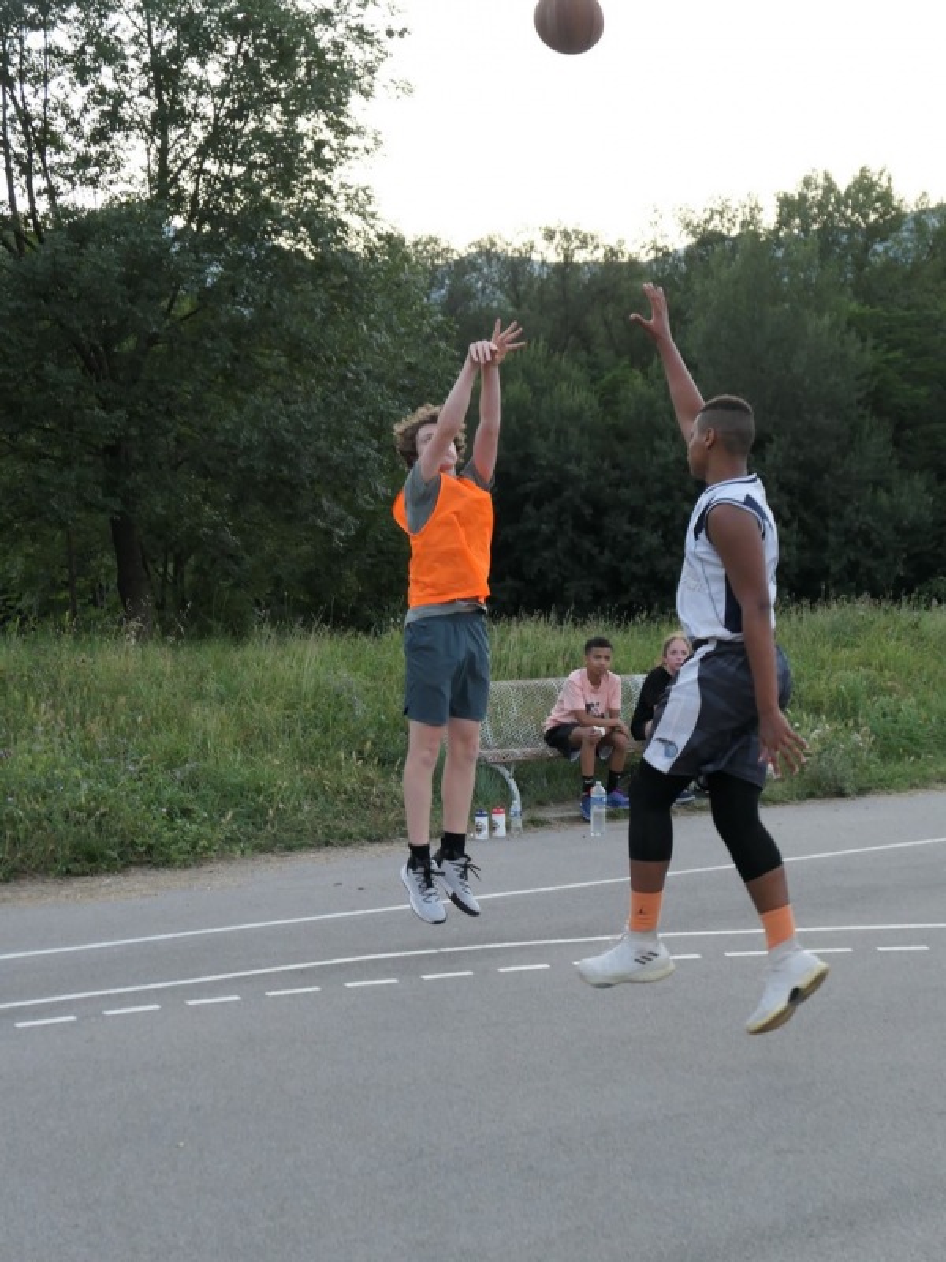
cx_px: 473
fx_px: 2113
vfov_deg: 33.2
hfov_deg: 25.2
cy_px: 631
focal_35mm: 58
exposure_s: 1/250
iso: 800
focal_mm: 19.5
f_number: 2.8
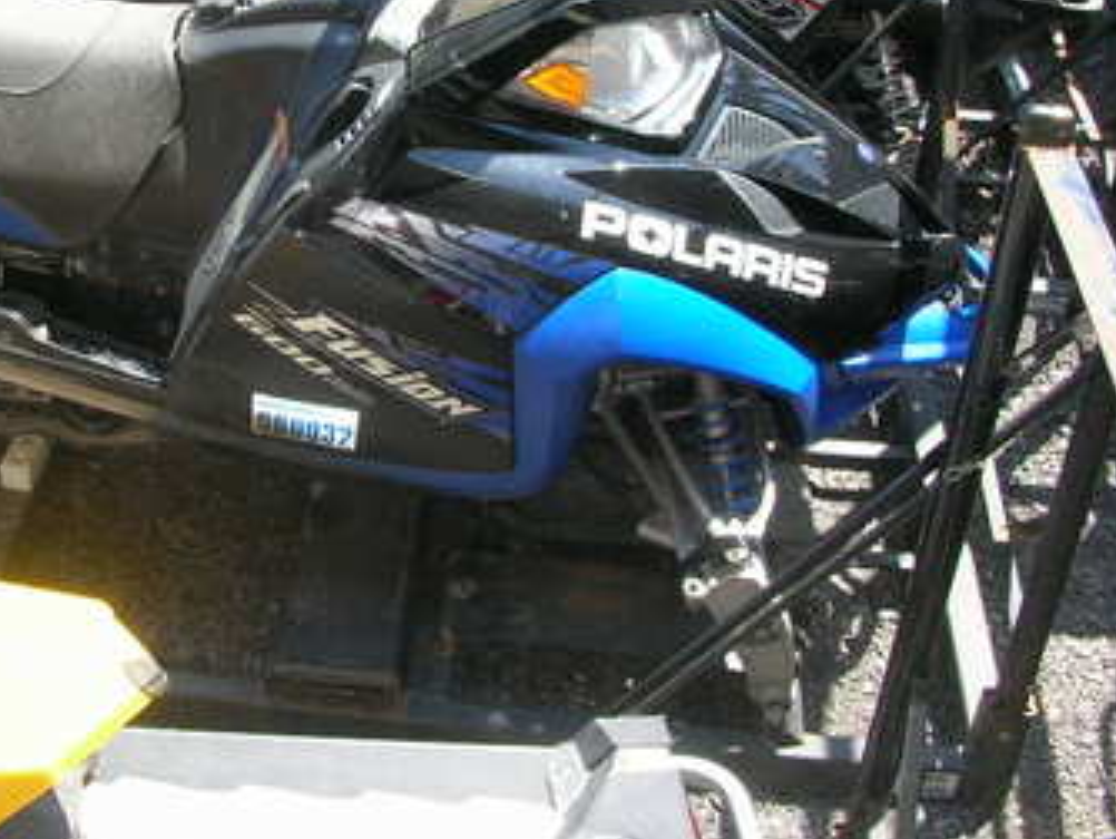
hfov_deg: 32.9
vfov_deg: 25.5
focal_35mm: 57
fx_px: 1839
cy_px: 264
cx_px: 247
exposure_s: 1/95
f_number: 5.6
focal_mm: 5.8
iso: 71
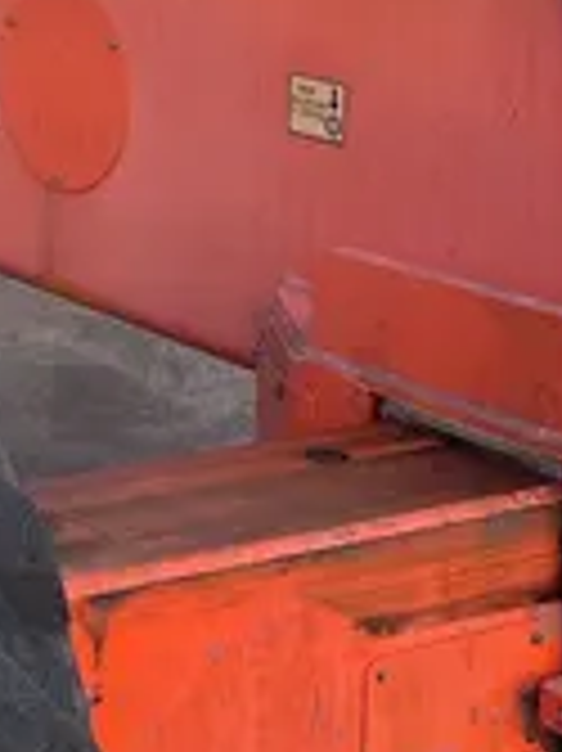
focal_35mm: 114
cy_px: -56
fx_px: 2471
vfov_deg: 16.8
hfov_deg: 12.5
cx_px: -184
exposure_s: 1/550
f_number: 1.6
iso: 32
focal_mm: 4.2
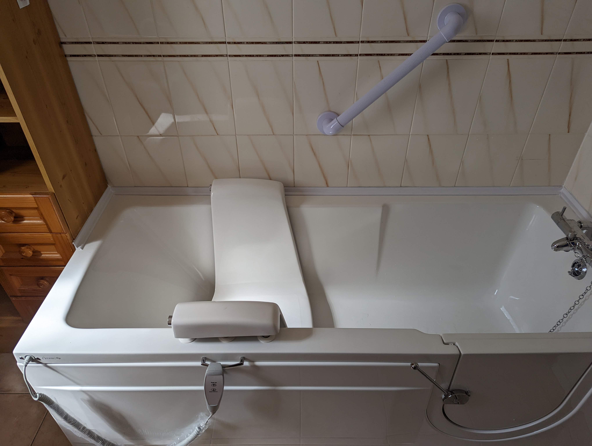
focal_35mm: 24
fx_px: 411
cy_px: 223
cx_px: 296
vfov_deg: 56.9
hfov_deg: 71.5
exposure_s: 1/185
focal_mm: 6.81
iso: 39
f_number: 1.85
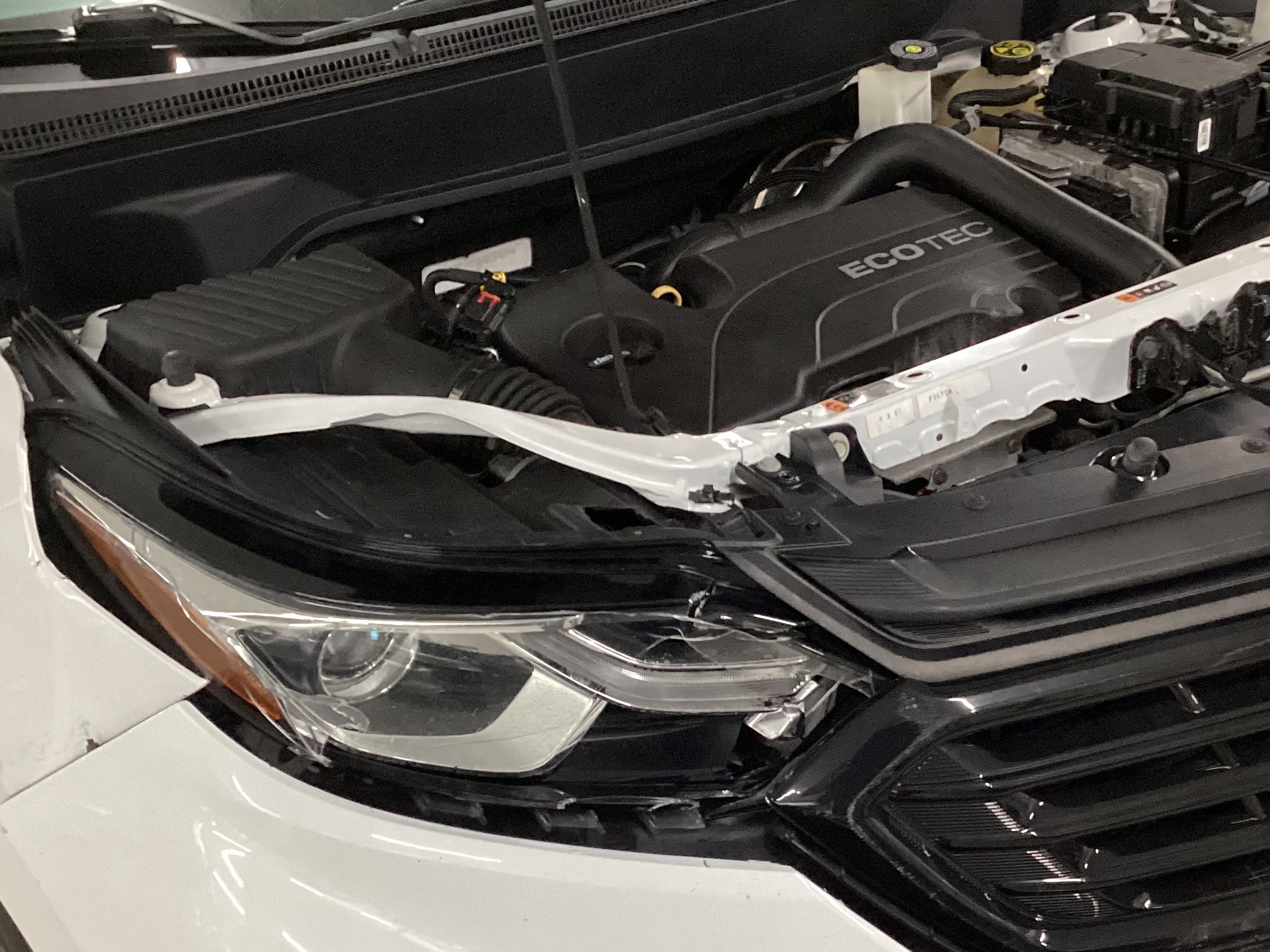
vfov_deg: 28.1
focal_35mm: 51
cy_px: 717
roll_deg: +5.8
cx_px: 705
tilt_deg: -33.6
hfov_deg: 37.4
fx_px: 1871
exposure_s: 1/50
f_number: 2.4
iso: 250
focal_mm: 3.3
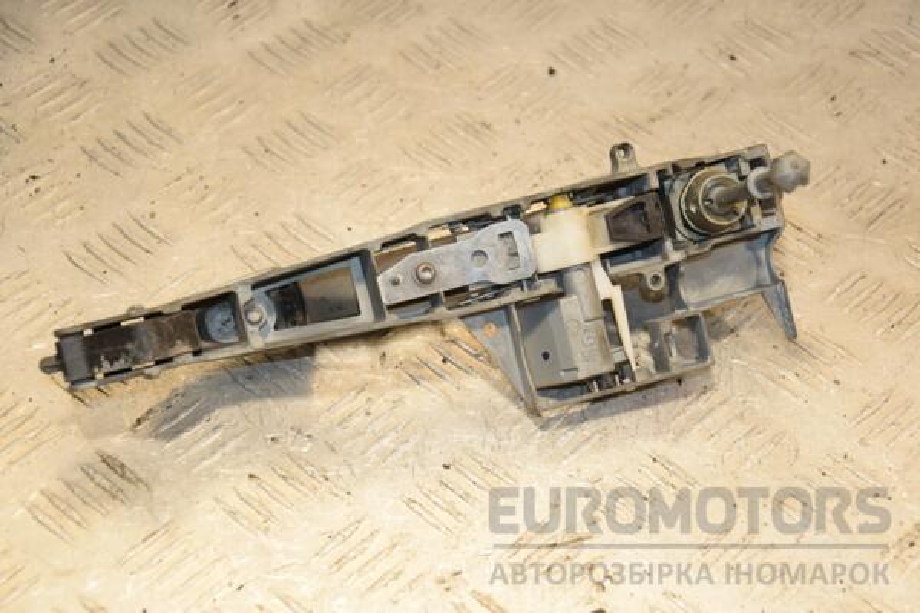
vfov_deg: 15.7
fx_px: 2223
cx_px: 460
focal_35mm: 87
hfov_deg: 23.4
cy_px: 306
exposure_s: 1/160
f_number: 5
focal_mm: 58
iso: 800
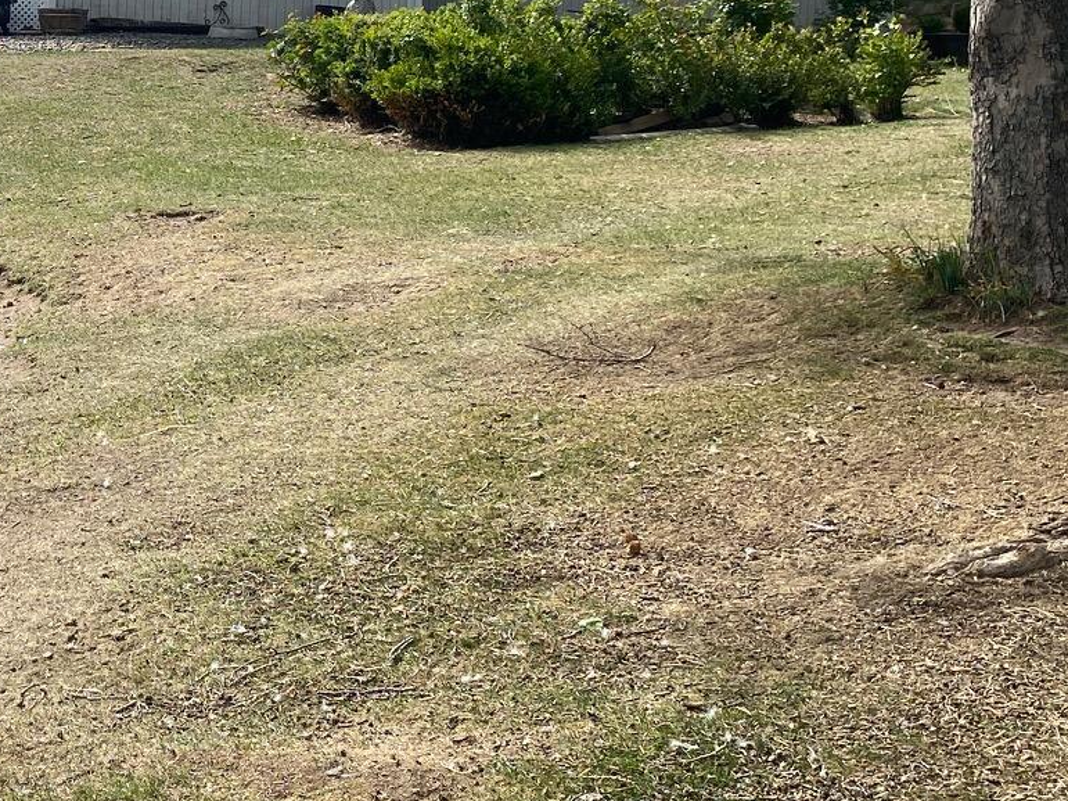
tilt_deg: -3.6
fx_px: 2098
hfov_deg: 26.5
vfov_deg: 21.3
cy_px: 132
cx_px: -84
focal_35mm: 68
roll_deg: -2.1
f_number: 1.8
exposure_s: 1/2890
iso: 32
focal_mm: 4.25
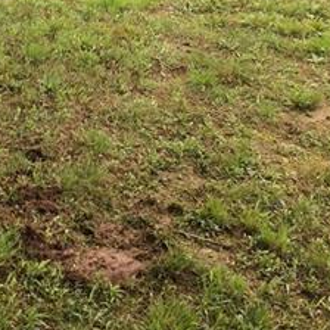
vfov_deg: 18.3
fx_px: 949
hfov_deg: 19.5
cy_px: -106
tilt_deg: -13.5
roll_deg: +2.6
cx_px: 63
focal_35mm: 88
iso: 32
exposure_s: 1/376
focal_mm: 4.15
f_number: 2.2
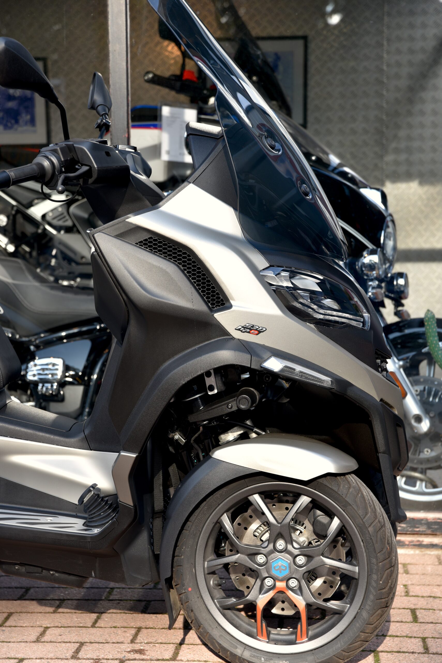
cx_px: 221
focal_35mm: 70
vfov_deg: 28.8
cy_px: 332
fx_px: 1288
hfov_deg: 19.5
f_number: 5
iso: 100
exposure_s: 1/100
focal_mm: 70
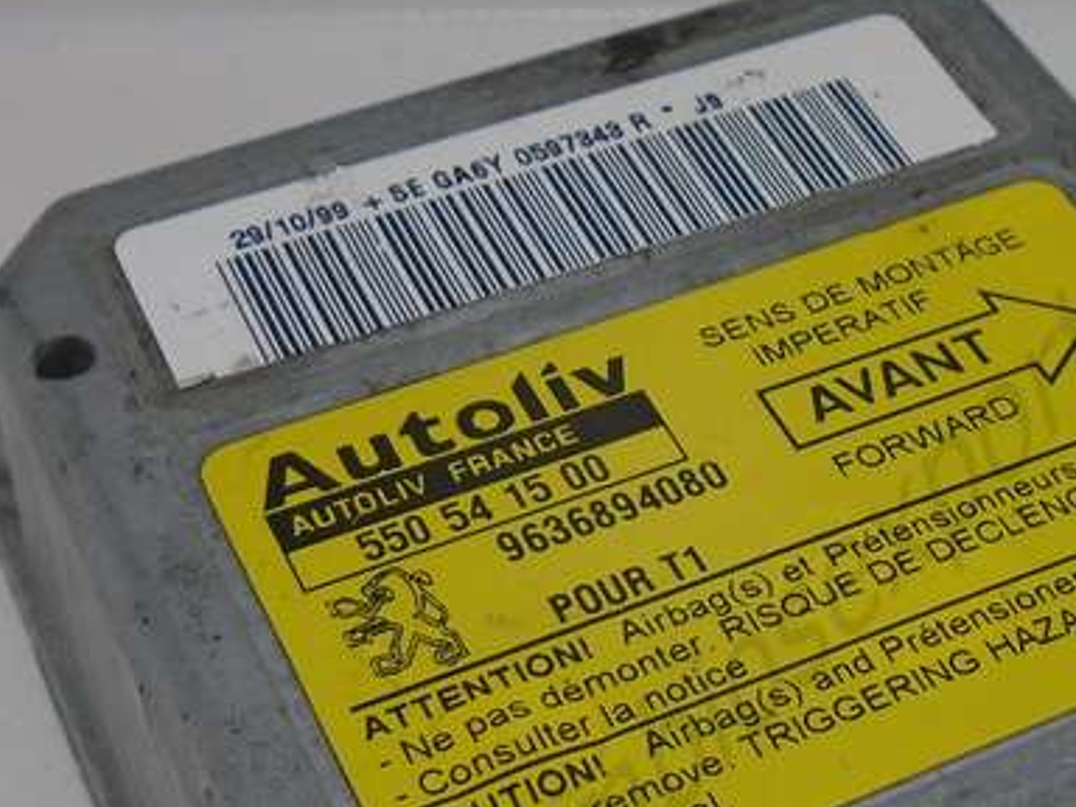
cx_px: 815
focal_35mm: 74
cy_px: 619
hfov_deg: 26.0
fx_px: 2300
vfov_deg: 19.7
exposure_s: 1/200
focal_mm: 4.6
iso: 100
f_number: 3.2
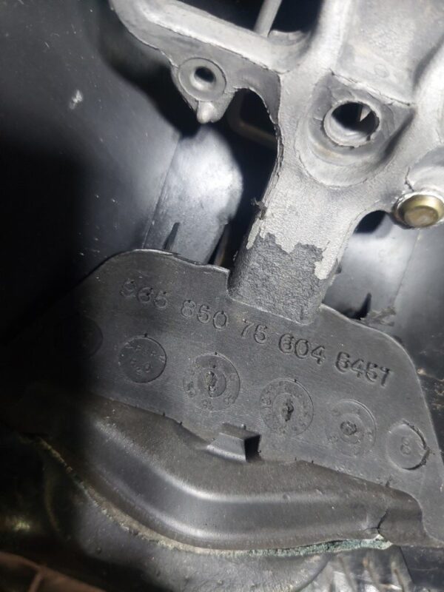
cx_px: 222
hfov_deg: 54.9
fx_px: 428
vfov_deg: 69.4
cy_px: 296
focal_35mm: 25
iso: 500
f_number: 1.8
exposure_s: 1/50
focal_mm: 5.23
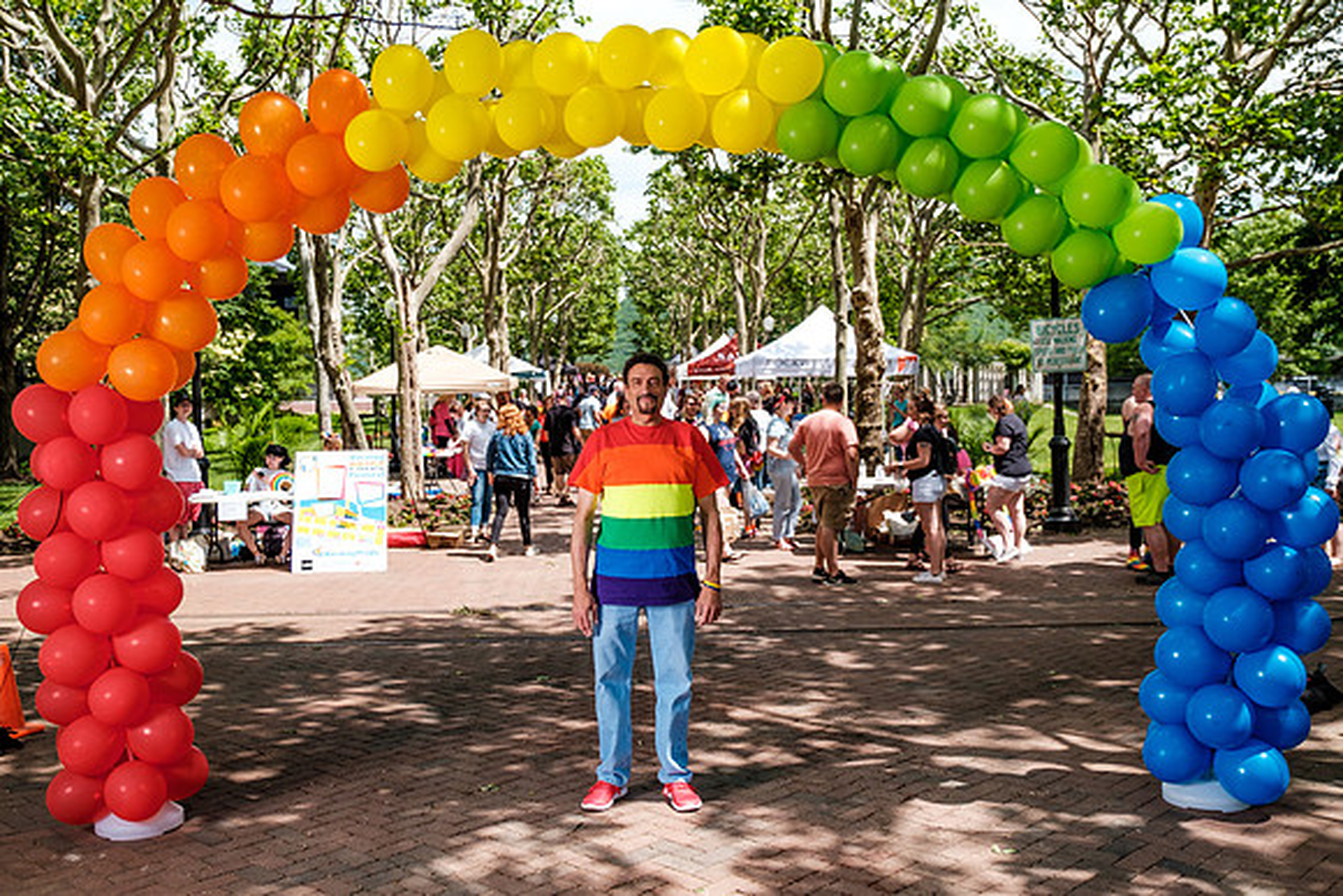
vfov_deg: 37.5
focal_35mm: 35
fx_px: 1318
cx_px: 643
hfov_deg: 54.0
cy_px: 428
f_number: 2.8
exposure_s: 1/2700
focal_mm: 22
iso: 400
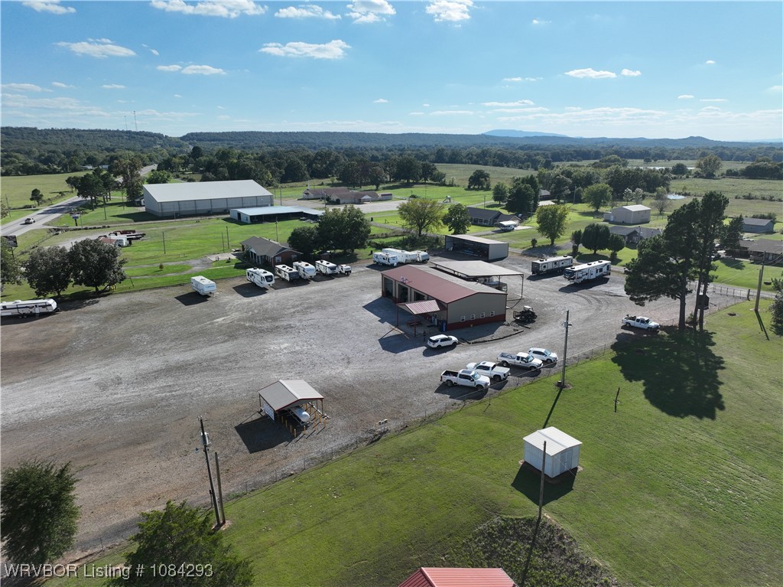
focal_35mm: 24
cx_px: 392
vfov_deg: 56.8
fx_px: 543
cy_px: 294
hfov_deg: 71.6
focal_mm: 12.29
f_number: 2.8
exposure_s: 1/4000
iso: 200
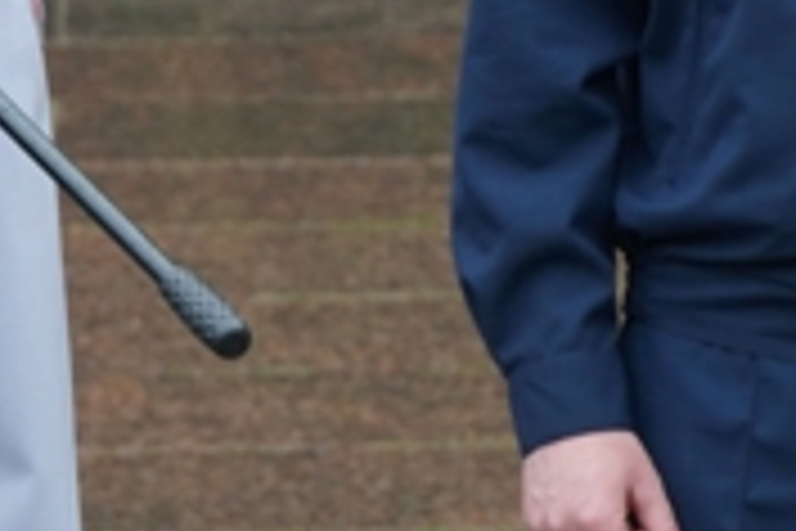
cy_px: -68
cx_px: -443
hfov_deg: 3.2
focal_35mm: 634
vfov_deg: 2.2
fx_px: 14017
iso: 320
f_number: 5.6
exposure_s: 1/160
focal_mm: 100
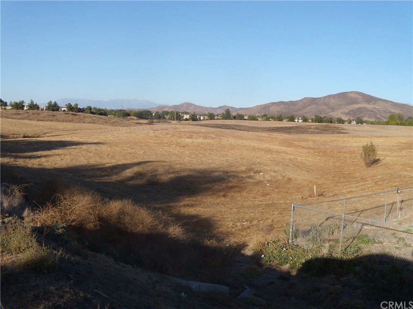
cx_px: 206
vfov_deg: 39.7
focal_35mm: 36
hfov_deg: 51.4
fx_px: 430
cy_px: 154
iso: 80
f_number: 8.5
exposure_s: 1/160
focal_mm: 6.4
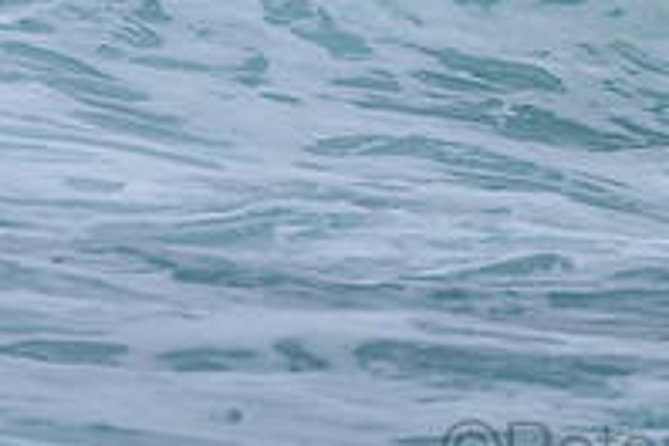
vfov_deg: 0.8
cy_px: -135
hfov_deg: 1.2
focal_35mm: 1793
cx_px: 601
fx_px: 33317
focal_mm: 500
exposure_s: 1/1250
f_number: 5.6
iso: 500
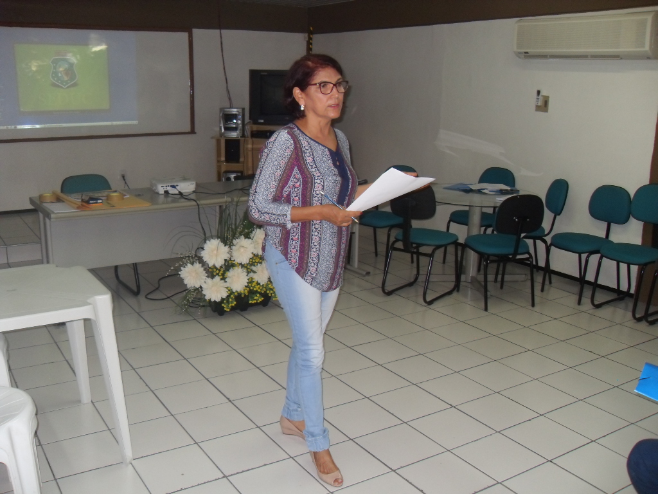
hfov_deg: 54.0
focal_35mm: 34
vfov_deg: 41.8
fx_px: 646
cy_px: 247
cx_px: 329
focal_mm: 6.3
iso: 160
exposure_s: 1/45
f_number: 2.8
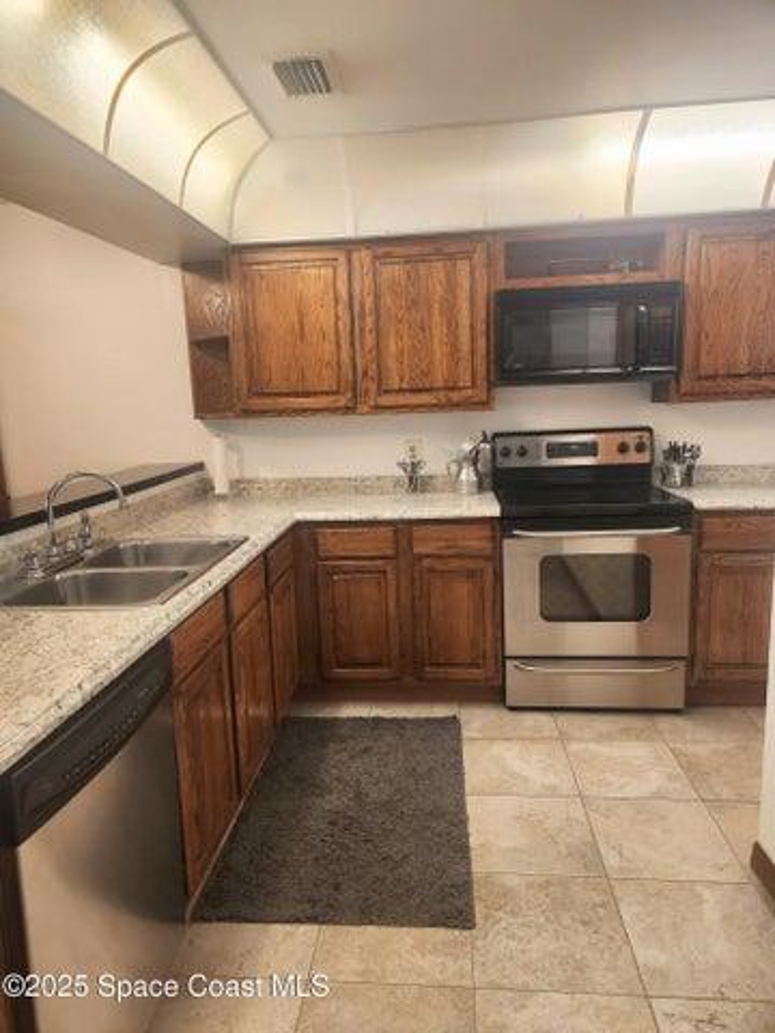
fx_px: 687
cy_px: 516
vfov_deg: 73.9
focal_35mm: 23
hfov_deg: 58.9
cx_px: 388
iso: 125
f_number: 1.8
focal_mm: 5.4
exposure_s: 1/120
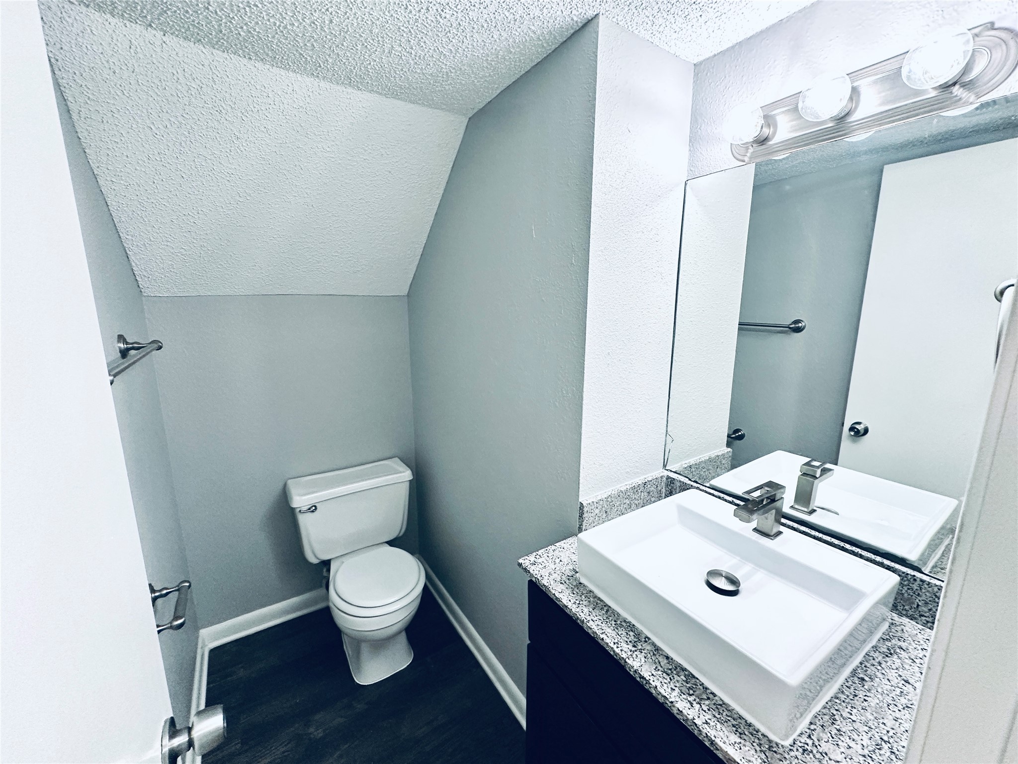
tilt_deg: -10.5
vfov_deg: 85.7
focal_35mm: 14
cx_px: 509
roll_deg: -0.1
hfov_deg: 102.1
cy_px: 382
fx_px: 412
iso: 250
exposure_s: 1/120
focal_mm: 2.22
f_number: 2.2
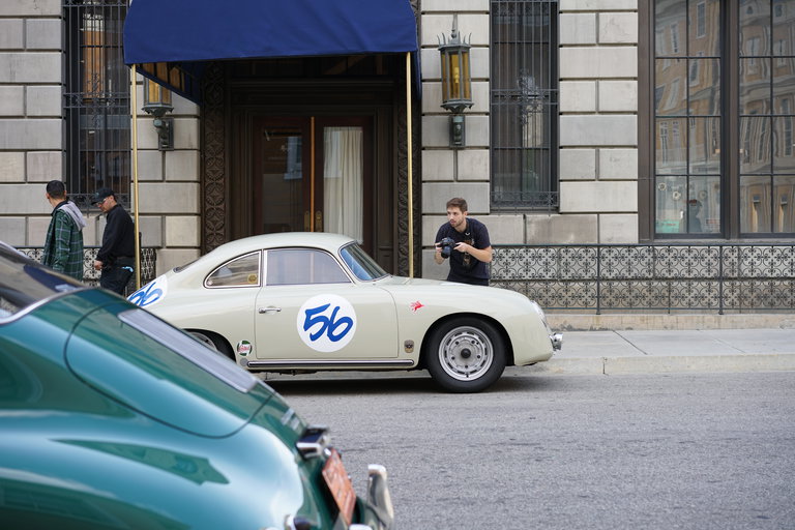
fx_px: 1214
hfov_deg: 36.2
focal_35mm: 55
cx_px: 398
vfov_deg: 24.6
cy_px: 265
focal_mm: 55
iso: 100
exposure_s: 1/160
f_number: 4
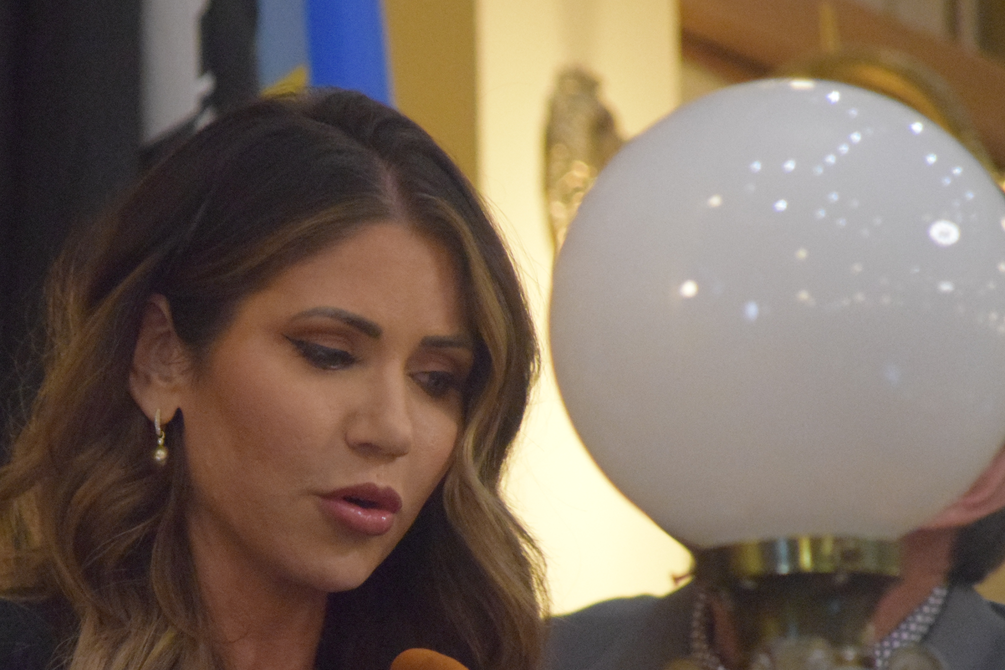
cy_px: 535
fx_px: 15547
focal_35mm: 557
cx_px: 151
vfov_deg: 2.5
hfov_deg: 3.7
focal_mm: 200
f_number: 6.3
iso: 6400
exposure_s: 1/100
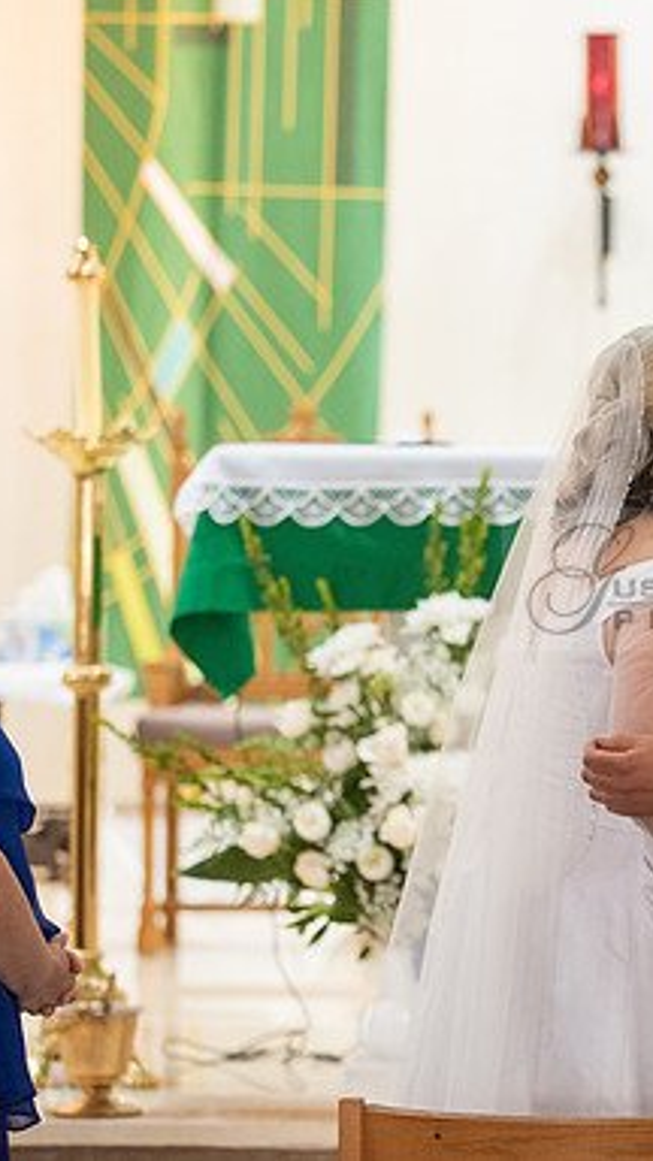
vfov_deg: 12.0
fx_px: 5510
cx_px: 726
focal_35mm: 179
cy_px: 577
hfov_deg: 6.7
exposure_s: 1/160
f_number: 2.8
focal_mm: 105
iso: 2000
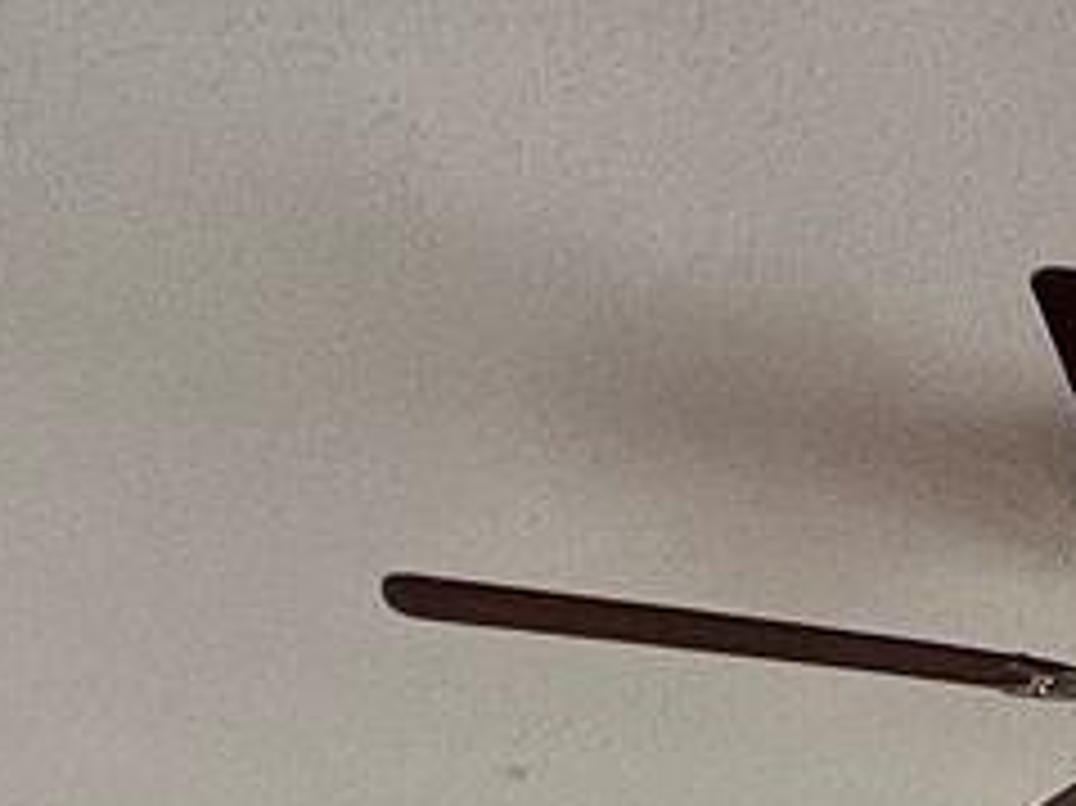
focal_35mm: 87
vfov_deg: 13.0
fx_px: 2703
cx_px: 1846
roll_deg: +1.2
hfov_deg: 18.4
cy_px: 1905
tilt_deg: -1.3
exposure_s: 1/120
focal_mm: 1.57
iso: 125
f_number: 1.8
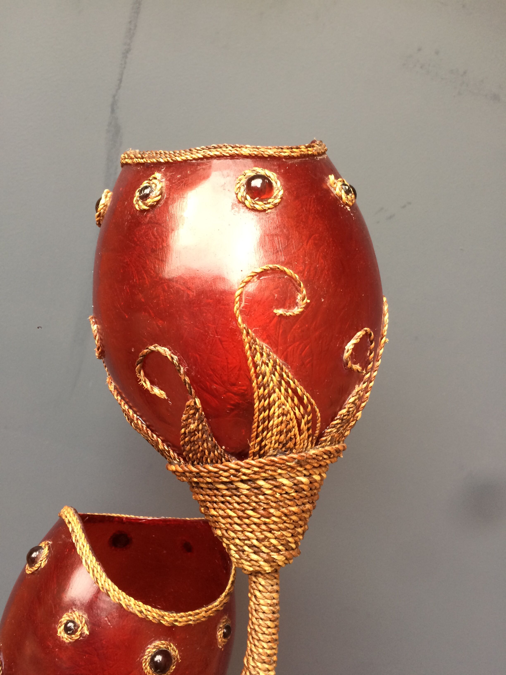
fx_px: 565
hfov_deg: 48.2
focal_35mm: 29
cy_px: 338
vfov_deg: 61.7
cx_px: 253
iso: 50
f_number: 2.2
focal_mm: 4.15
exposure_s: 1/33
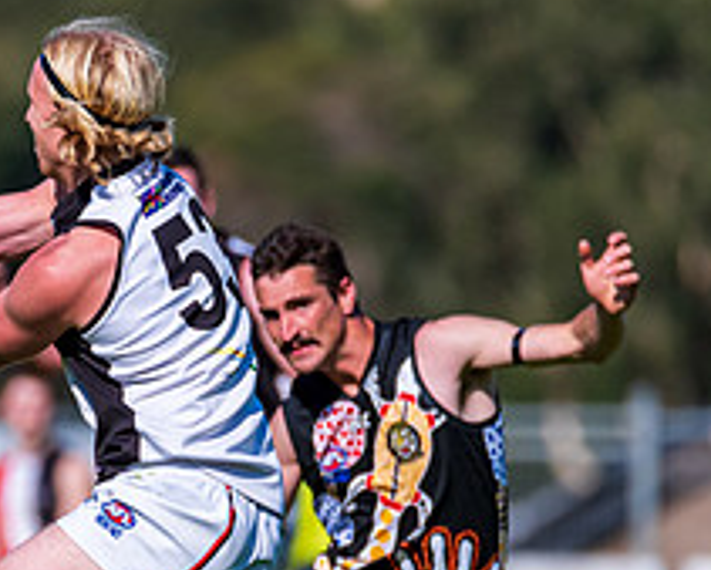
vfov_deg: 1.0
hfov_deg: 1.2
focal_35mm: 1563
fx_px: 32905
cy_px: 551
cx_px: 139
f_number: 6.3
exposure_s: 1/4000
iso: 800
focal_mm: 600
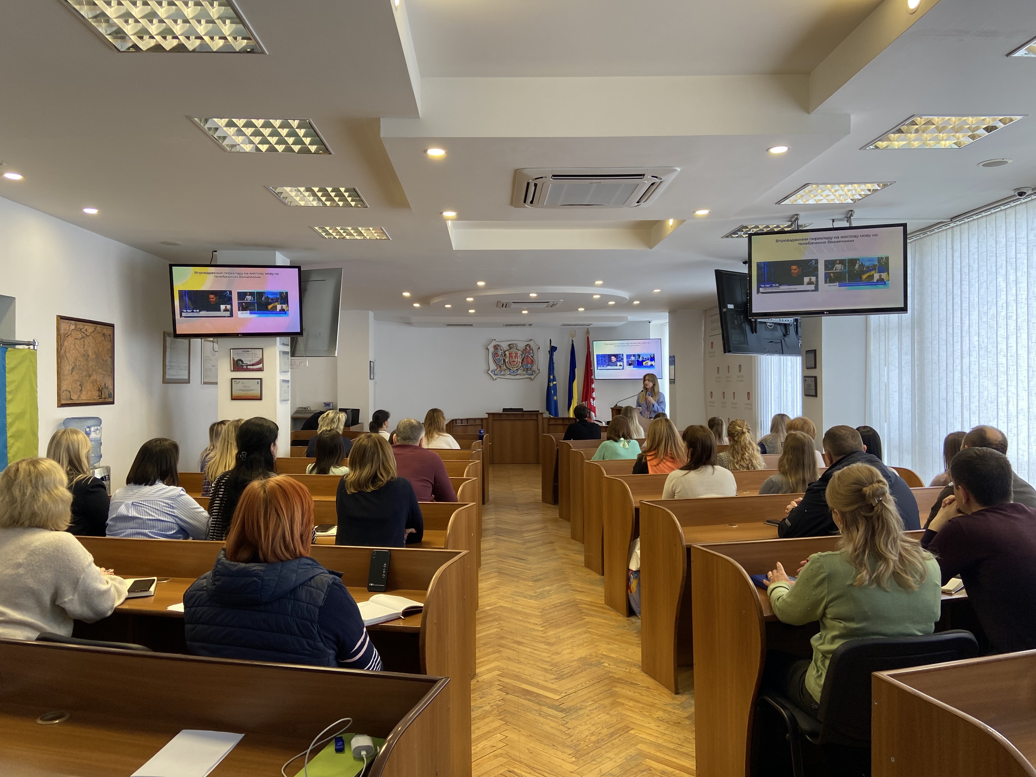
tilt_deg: -0.9
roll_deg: +0.5
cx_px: 518
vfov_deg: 53.1
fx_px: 778
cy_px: 388
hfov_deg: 67.3
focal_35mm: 26
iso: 64
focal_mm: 4.25
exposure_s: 1/60
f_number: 1.8
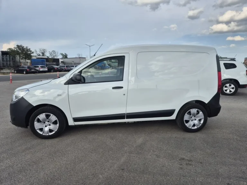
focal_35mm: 23
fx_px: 164
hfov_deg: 73.9
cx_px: 124
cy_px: 92
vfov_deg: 58.9
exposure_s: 1/1720
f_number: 1.8
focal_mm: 5.4
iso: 25
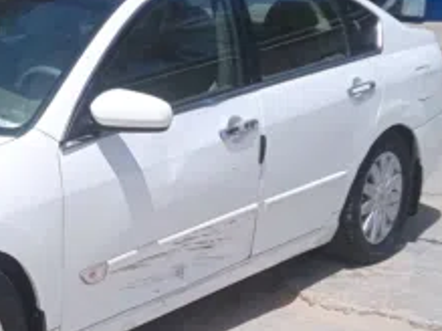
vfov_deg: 17.9
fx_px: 1046
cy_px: 212
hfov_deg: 22.9
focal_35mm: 82
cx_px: 6
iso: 111
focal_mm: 3.43
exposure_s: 1/2217
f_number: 2.2
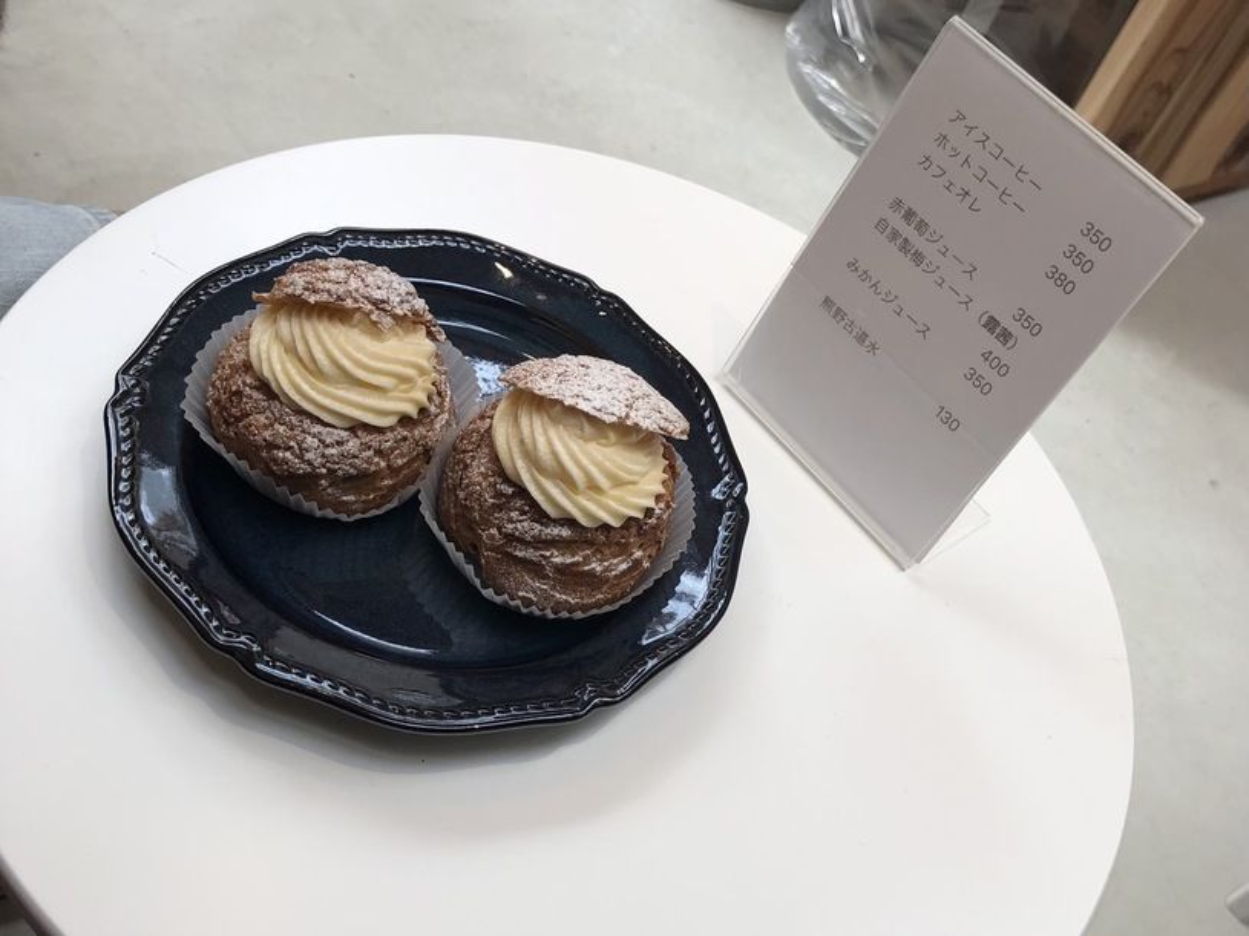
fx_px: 1010
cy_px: 468
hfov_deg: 63.5
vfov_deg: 49.7
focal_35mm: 28
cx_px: 624
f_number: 1.8
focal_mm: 4
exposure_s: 1/267
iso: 20
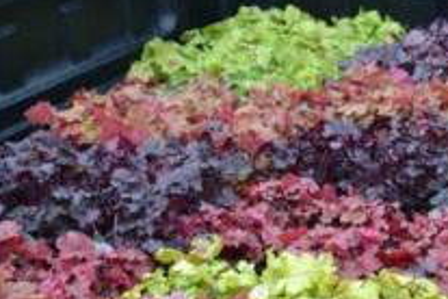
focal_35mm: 104
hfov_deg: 19.6
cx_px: 307
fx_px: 1294
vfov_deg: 13.0
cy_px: 315
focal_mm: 32
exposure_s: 1/60
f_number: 4.8
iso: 400
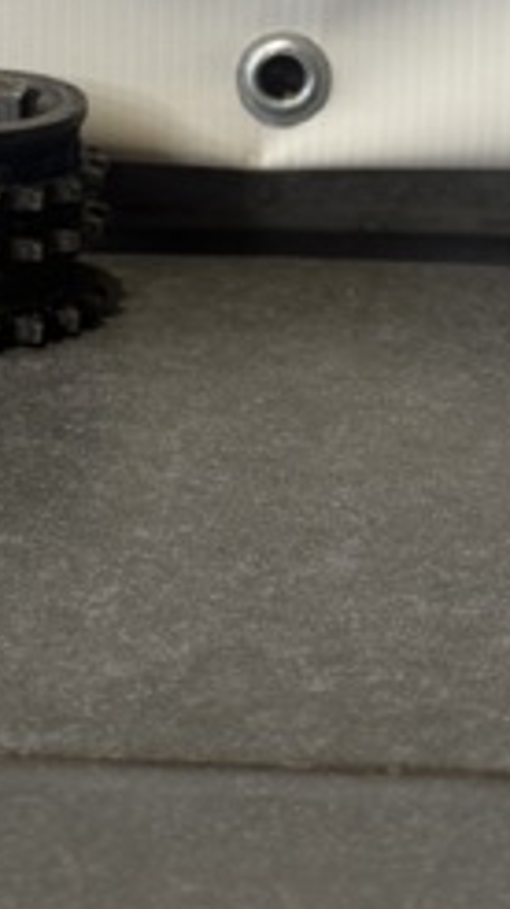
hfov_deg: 11.7
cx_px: 17
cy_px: 70
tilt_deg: -14.2
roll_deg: +0.2
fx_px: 2457
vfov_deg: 20.5
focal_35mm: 102
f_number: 1.78
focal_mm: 6.76
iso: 64
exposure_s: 1/50
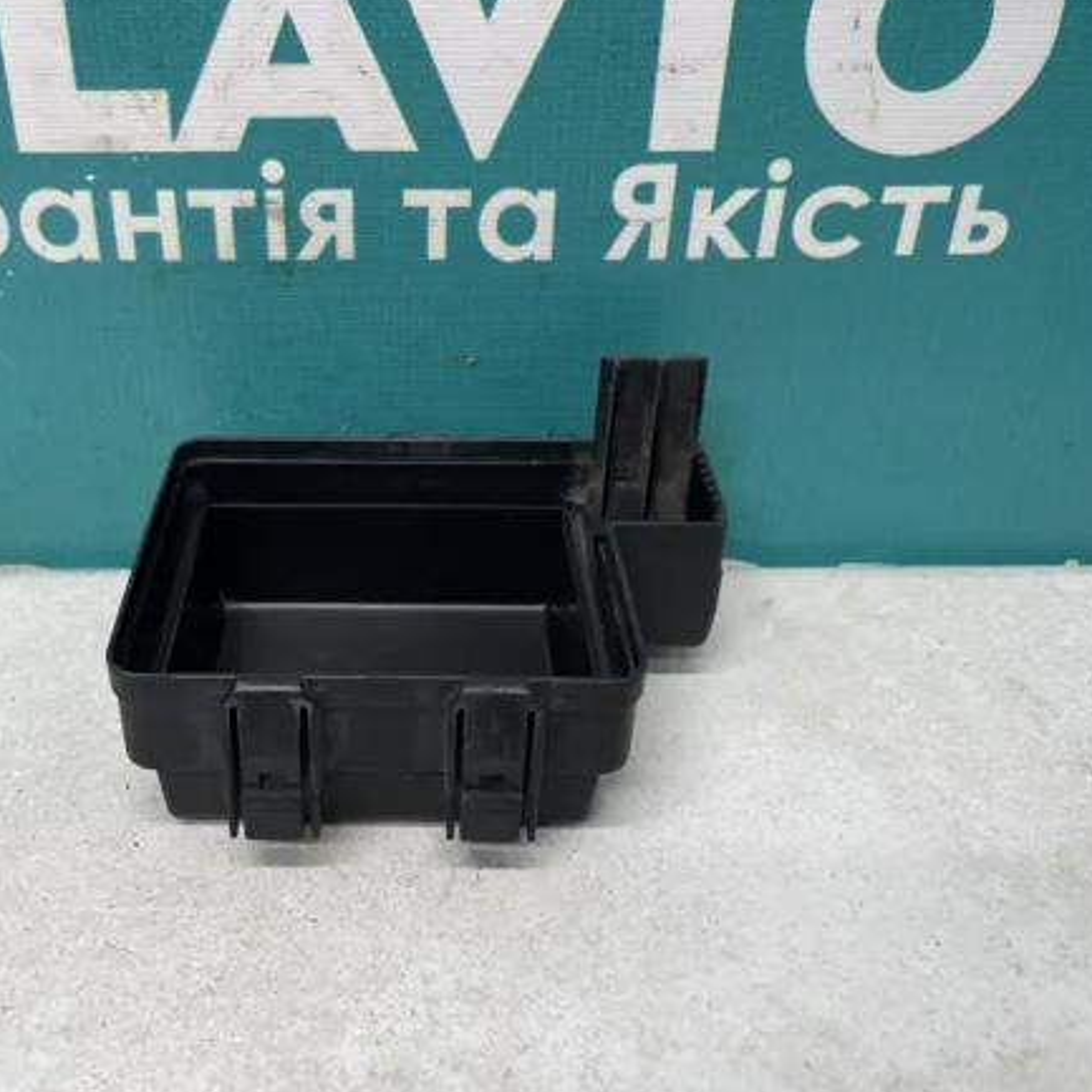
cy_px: 507
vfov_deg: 48.4
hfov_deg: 47.9
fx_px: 1213
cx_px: 398
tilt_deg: -32.2
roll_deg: +1.4
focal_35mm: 34
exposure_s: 1/100
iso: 100
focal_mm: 4.2
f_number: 1.6
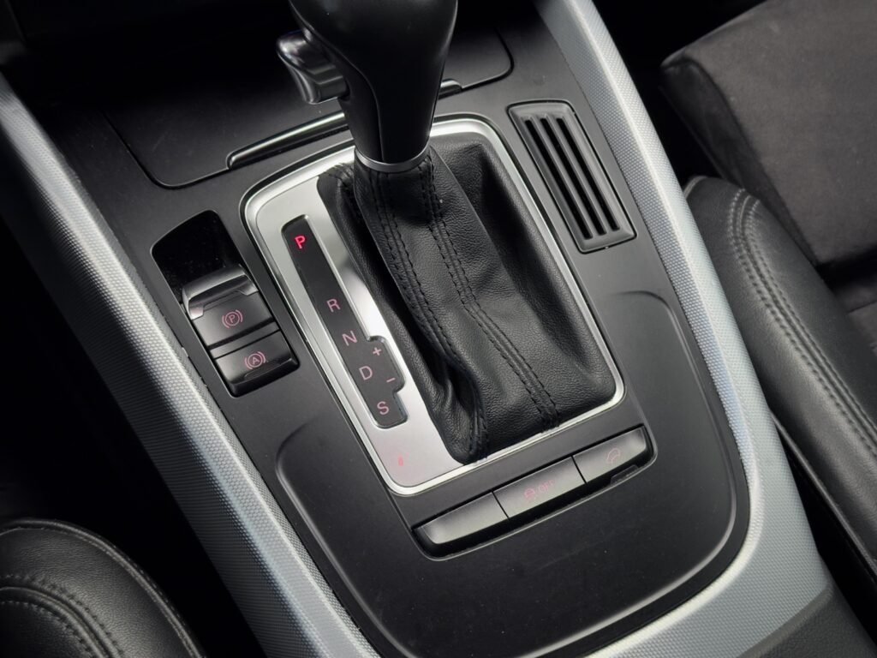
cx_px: 438
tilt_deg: -57.8
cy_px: 329
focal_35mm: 48
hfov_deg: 39.7
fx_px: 1216
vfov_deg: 30.3
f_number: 1.78
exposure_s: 1/40
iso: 400
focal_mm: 6.76
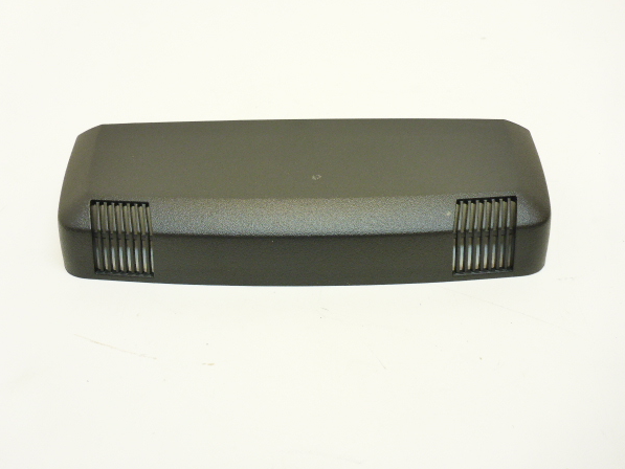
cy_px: 232
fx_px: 542
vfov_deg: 46.8
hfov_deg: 59.9
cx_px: 292
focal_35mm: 30
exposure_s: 1/60
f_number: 3.3
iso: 250
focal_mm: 4.9
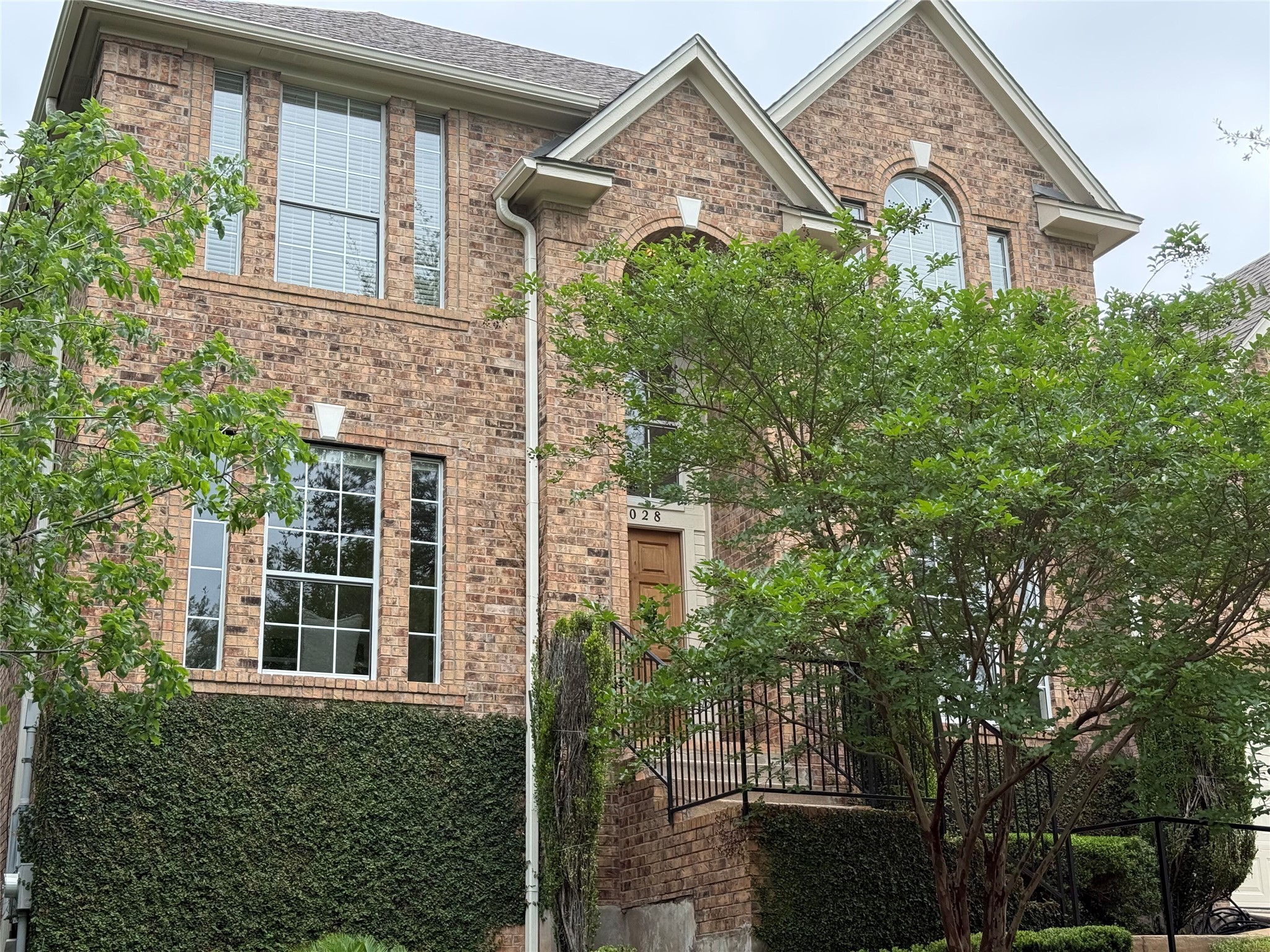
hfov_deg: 39.7
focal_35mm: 48
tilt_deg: +18.6
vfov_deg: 30.3
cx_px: 635
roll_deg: +1.2
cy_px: 476
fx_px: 1761
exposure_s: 1/1715
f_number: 1.78
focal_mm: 6.76
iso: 100
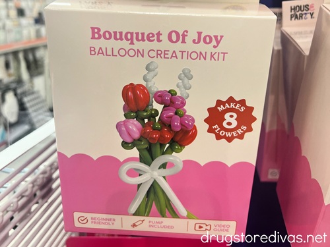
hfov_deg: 67.3
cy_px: 124
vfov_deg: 53.1
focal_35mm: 26
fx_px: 248
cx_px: 165
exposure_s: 1/121
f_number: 1.5
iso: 100
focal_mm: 5.7
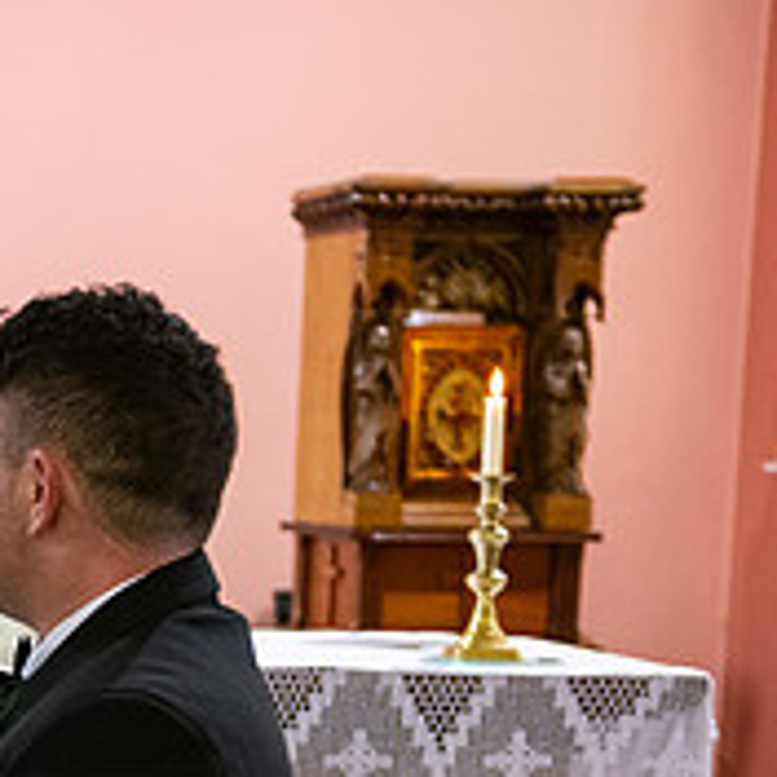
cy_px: 797
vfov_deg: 13.9
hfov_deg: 13.4
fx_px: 3124
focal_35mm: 123
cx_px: -384
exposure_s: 1/160
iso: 1250
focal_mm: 44
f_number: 3.5
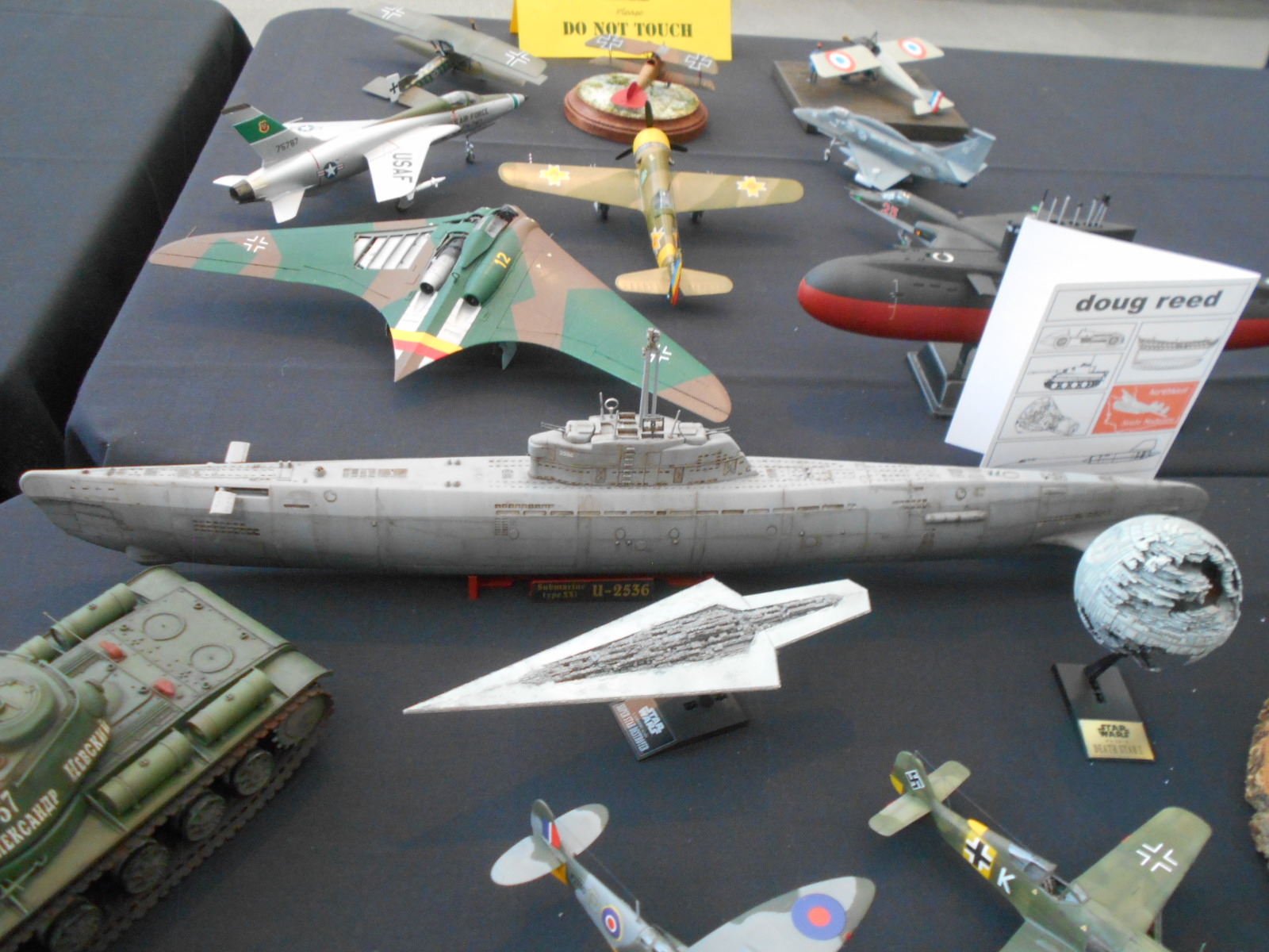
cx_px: 634
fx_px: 1026
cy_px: 476
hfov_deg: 63.4
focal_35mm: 28
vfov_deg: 49.7
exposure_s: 1/10
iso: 400
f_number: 3.4
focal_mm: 5.1
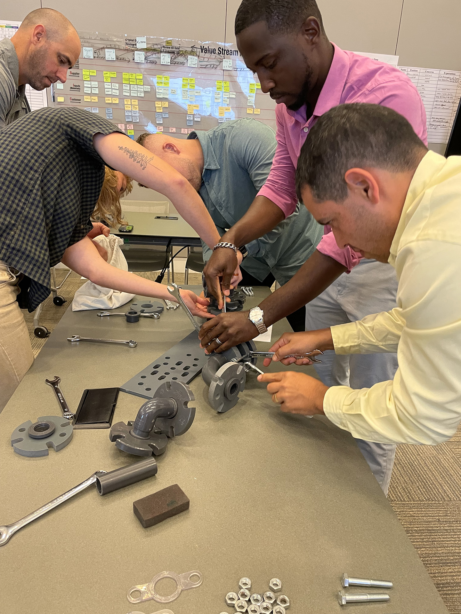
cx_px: 230
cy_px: 307
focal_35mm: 26
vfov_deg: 67.3
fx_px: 462
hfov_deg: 53.1
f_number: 1.6
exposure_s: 1/60
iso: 250
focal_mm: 4.2
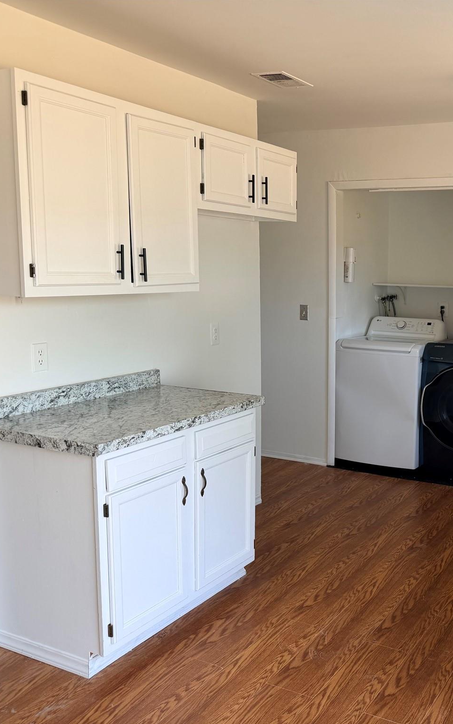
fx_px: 671
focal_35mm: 34
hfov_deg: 35.4
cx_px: 395
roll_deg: -1.3
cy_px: 362
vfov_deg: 56.7
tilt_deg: -9.0
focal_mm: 6.76
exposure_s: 1/121
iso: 64
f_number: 1.78
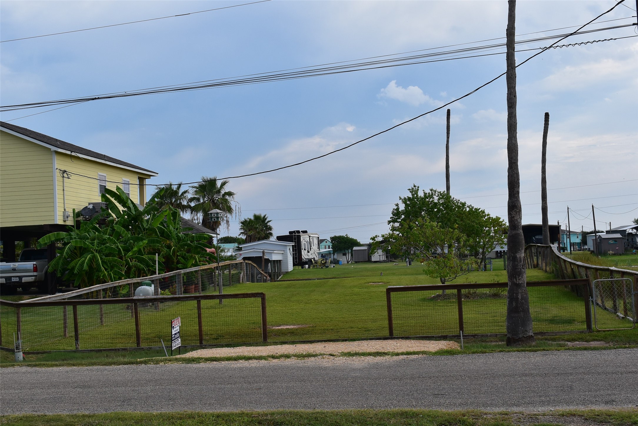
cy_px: 213
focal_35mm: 51
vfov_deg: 26.5
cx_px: 319
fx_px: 904
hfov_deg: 38.9
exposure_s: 1/500
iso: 400
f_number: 11
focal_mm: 34
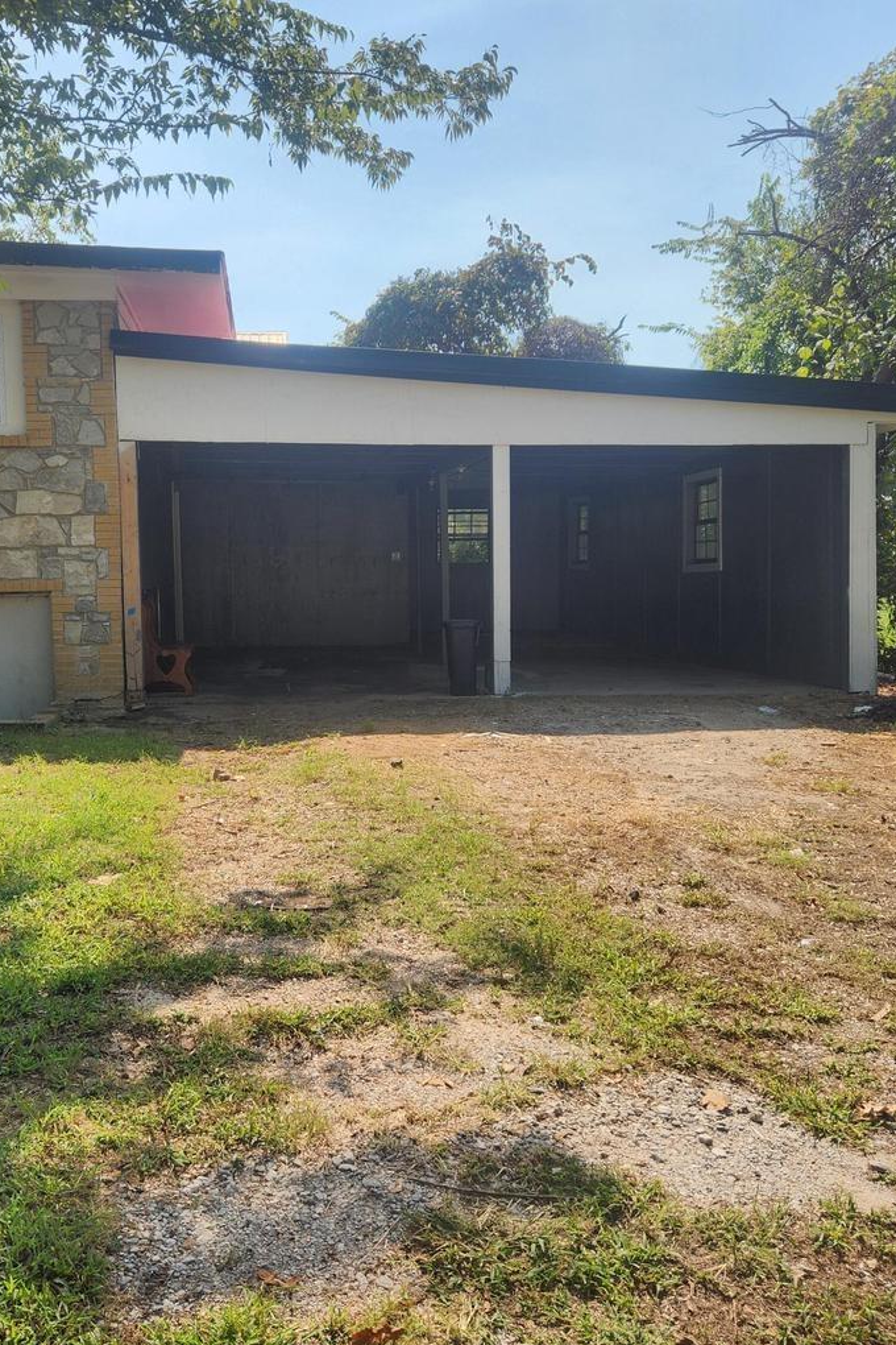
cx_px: 304
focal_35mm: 32
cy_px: 674
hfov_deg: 40.6
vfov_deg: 58.7
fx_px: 1195
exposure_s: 1/1202
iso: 20
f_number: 1.8
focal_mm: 5.4
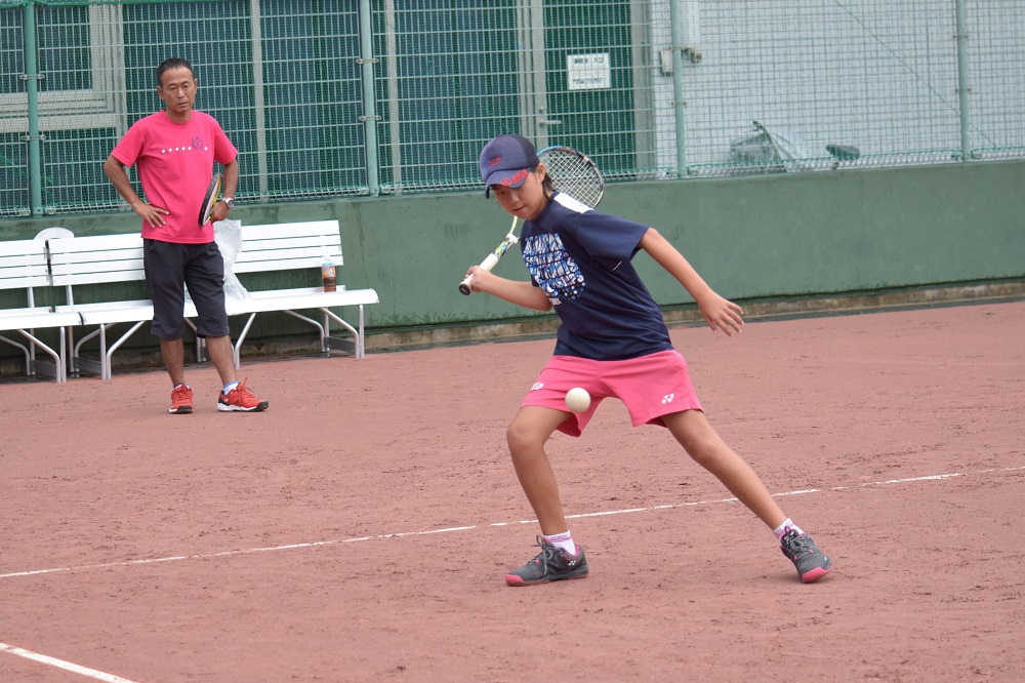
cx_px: 512
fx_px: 3330
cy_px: 342
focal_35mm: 117
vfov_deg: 11.7
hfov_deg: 17.5
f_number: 4.5
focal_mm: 78
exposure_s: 1/1000
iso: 640
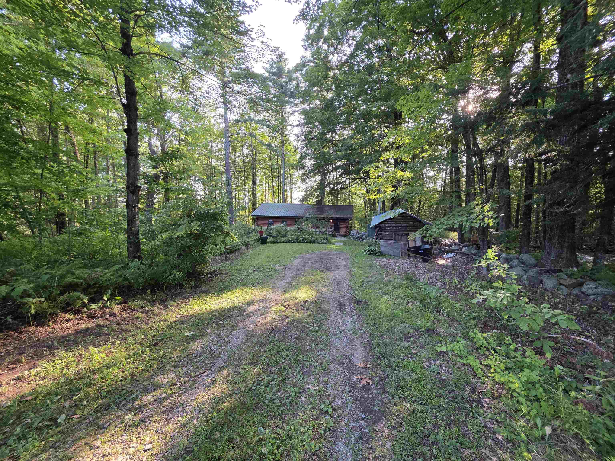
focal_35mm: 13
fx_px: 231
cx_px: 308
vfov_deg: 89.9
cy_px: 230
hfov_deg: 106.2
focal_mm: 2.2
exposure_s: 1/120
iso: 100
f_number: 1.9
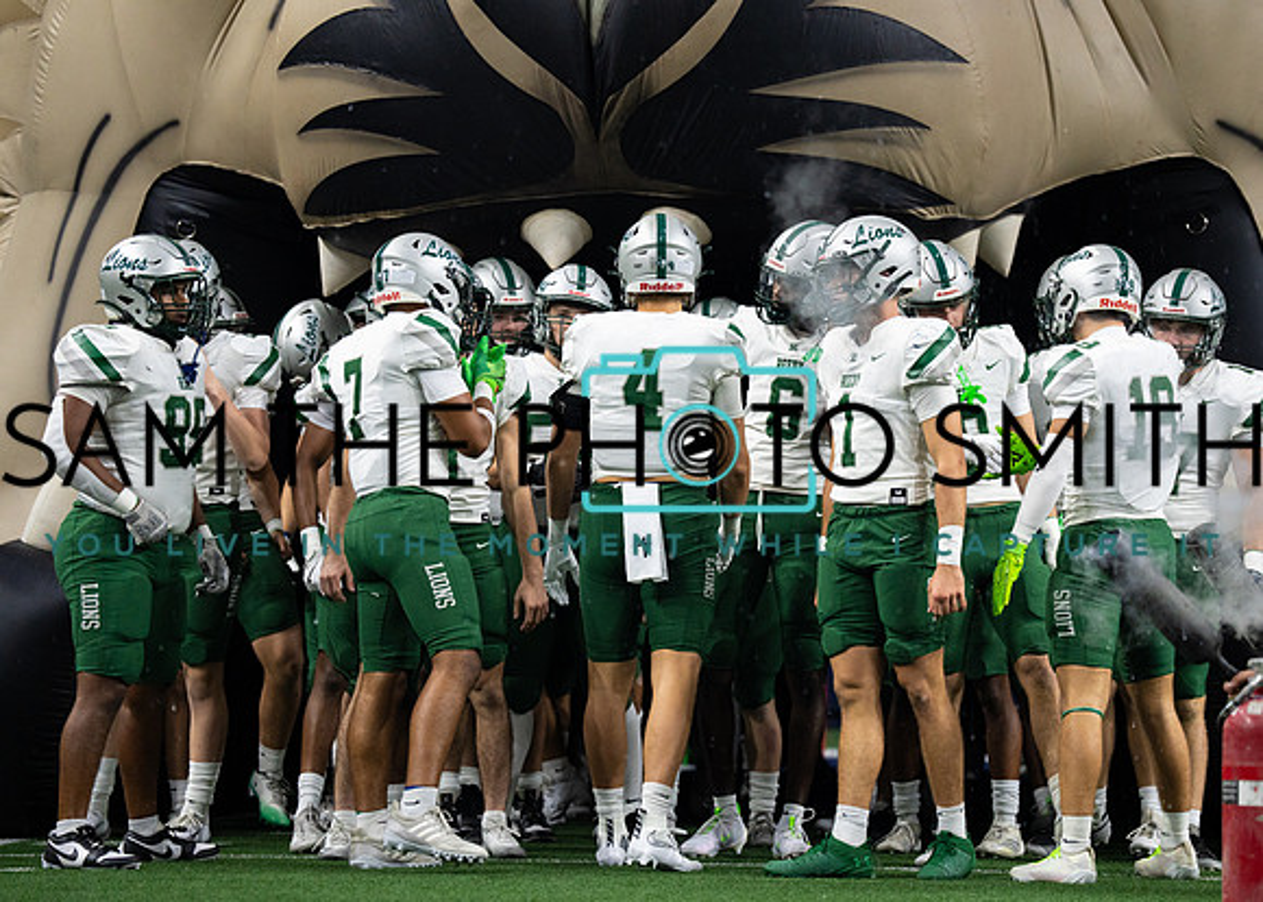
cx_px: 687
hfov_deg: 12.3
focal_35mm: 163
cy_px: 450
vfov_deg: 8.8
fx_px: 5841
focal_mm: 151
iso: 1600
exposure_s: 1/1000
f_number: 2.8
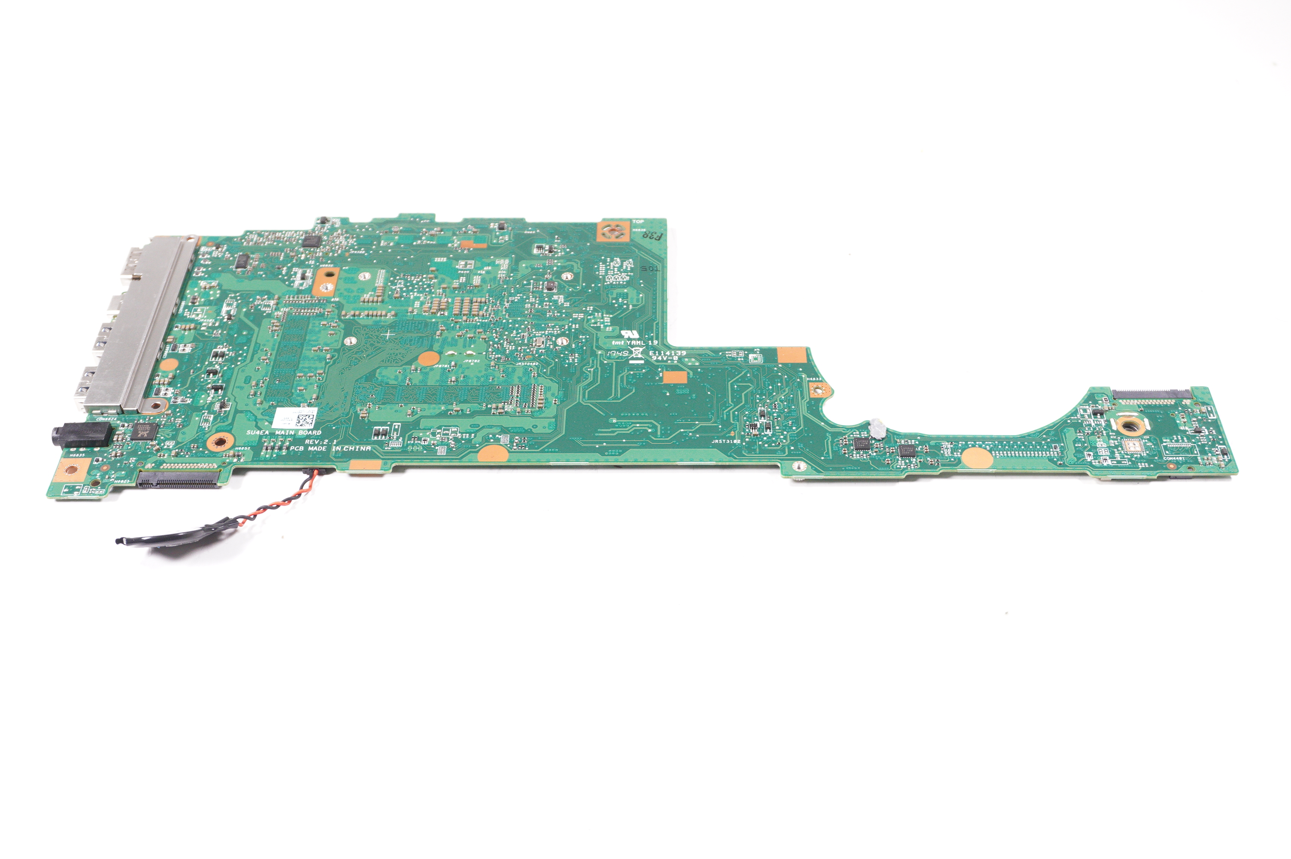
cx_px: 646
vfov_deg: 31.8
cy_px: 430
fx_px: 1505
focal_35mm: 42
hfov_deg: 46.4
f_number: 6.3
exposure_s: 1/200
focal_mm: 28
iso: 1000
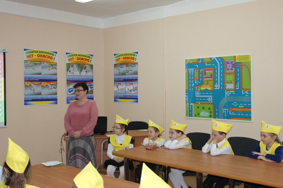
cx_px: 142
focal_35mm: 39
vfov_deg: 34.2
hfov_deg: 49.6
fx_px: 306
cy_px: 94
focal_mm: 26
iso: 400
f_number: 5.6
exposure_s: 1/60
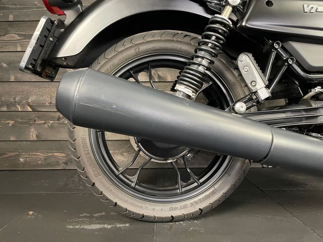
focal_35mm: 26
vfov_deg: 53.1
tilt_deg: -2.9
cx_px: 162
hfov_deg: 67.3
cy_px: 121
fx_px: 243
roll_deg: +1.0
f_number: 1.6
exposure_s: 1/25
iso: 500
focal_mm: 4.2
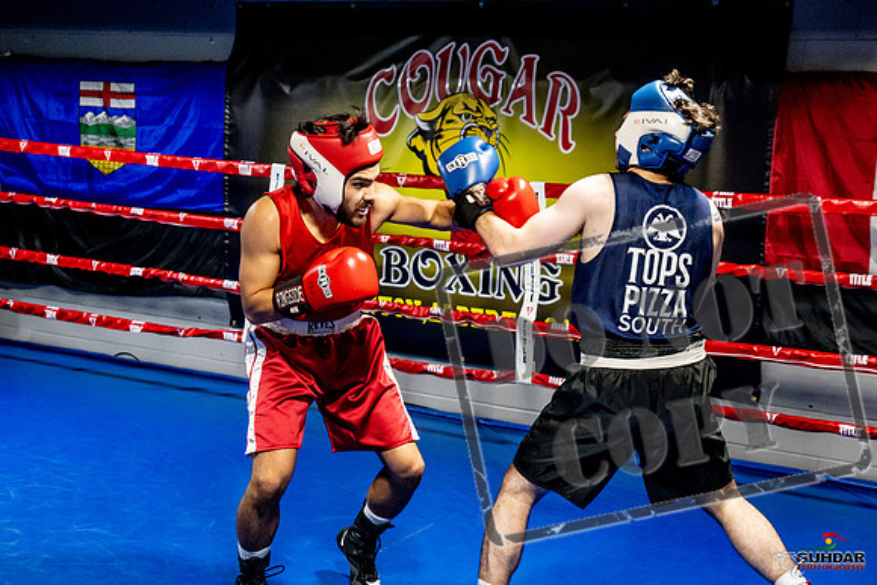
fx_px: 1267
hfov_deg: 38.2
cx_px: 438
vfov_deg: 26.0
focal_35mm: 52
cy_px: 292
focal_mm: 35
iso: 5000
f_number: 2.8
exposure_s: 1/800
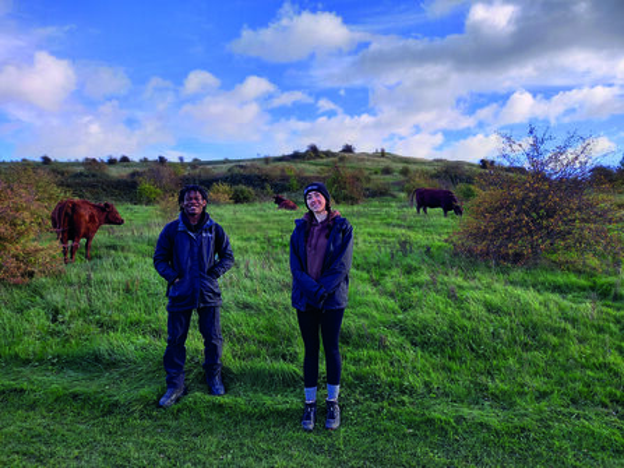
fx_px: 451
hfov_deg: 69.4
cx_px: 312
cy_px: 234
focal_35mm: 25
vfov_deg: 54.9
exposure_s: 1/306
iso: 50
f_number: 1.8
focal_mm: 4.65
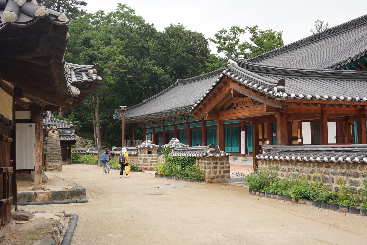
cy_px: 122
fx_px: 357
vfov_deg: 37.9
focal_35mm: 35
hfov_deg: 54.4
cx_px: 184
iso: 400
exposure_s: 1/100
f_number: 7.1
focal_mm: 35
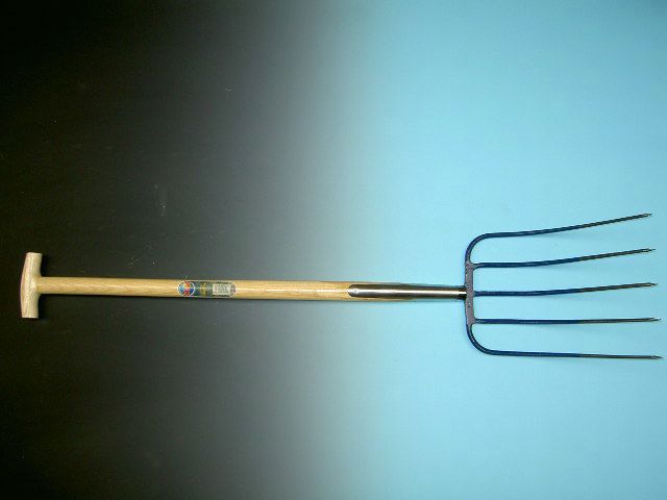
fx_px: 655
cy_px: 250
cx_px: 334
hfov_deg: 54.0
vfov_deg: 41.8
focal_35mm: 34
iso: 100
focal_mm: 5.6
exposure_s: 1/60
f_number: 2.8
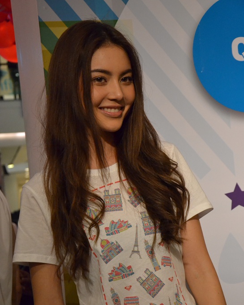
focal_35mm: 82
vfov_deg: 23.2
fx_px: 740
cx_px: 123
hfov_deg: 18.7
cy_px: 185
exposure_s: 1/320
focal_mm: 48
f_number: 4.8
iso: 3200
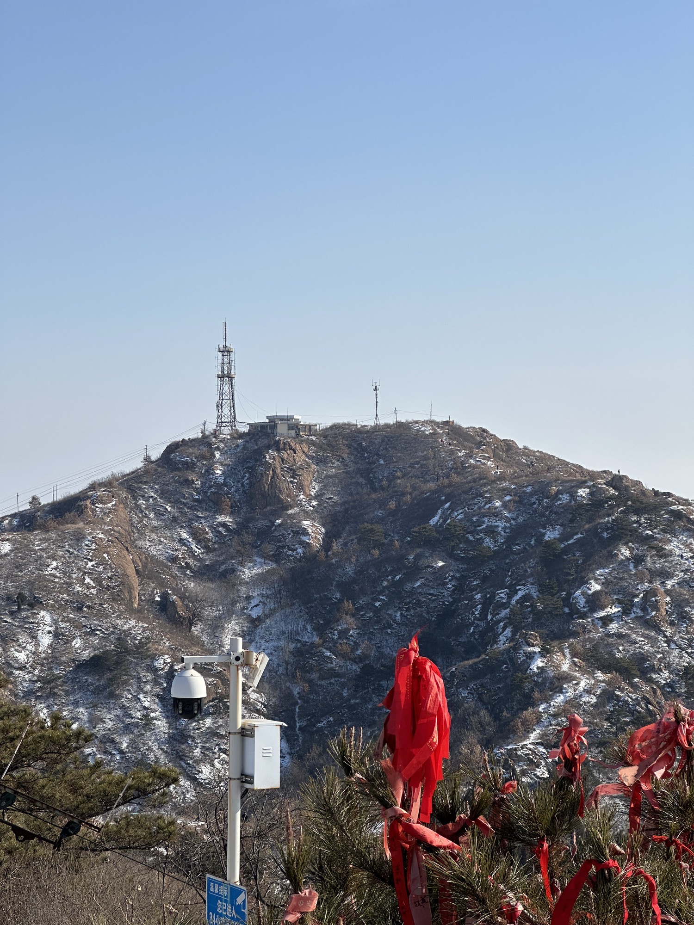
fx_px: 2058
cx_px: 347
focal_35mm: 77
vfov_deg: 25.3
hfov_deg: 19.1
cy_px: 462
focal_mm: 9
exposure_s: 1/1233
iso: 32
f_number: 2.8
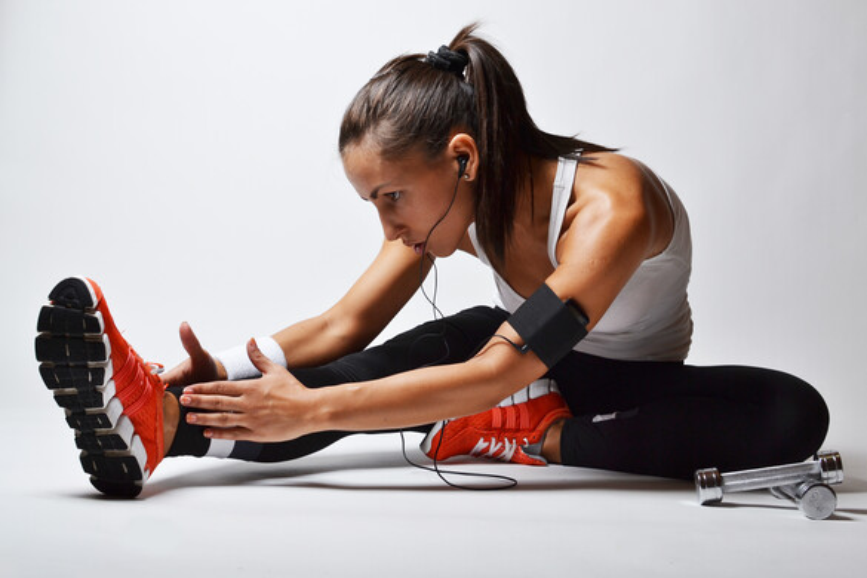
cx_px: 434
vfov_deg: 25.8
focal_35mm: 52
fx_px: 1264
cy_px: 289
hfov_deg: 37.9
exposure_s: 1/125
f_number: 8
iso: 100
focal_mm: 35
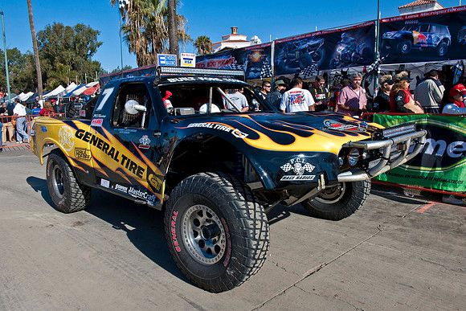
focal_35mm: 27
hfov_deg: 67.4
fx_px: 350
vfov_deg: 48.0
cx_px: 233
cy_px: 156
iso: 320
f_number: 11
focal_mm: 27
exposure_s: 1/500
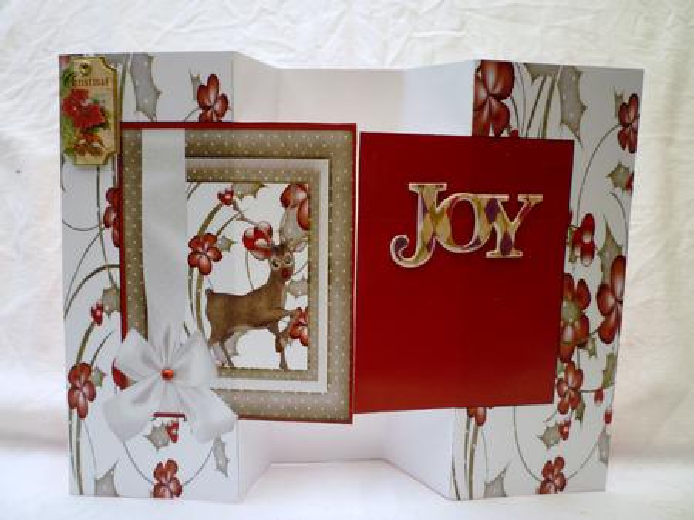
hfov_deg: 61.7
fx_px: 581
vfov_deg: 48.2
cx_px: 347
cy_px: 260
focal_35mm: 29
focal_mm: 5.2
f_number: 3.3
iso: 80
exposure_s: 1/50
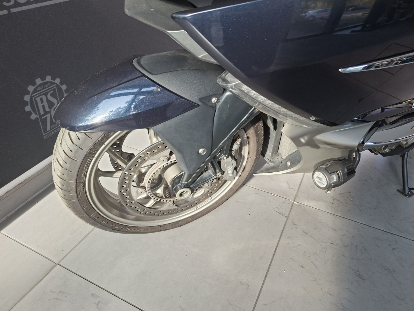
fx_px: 275
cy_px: 156
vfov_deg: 58.9
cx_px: 207
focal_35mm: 23
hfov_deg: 73.9
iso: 100
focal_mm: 5.54
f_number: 1.8
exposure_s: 1/120
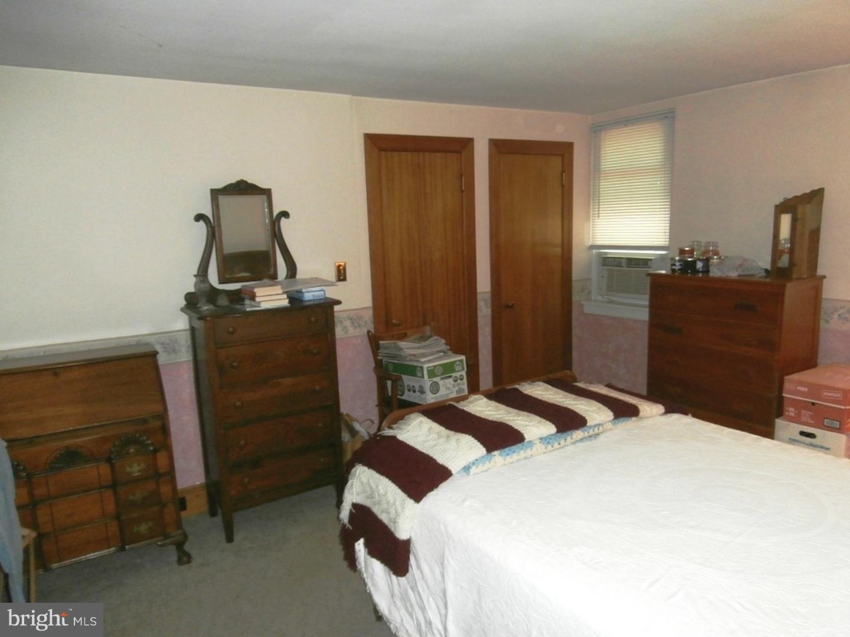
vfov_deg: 56.8
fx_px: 589
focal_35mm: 24
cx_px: 425
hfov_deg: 71.6
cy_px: 318
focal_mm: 4.2
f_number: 3
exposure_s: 1/30
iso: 200
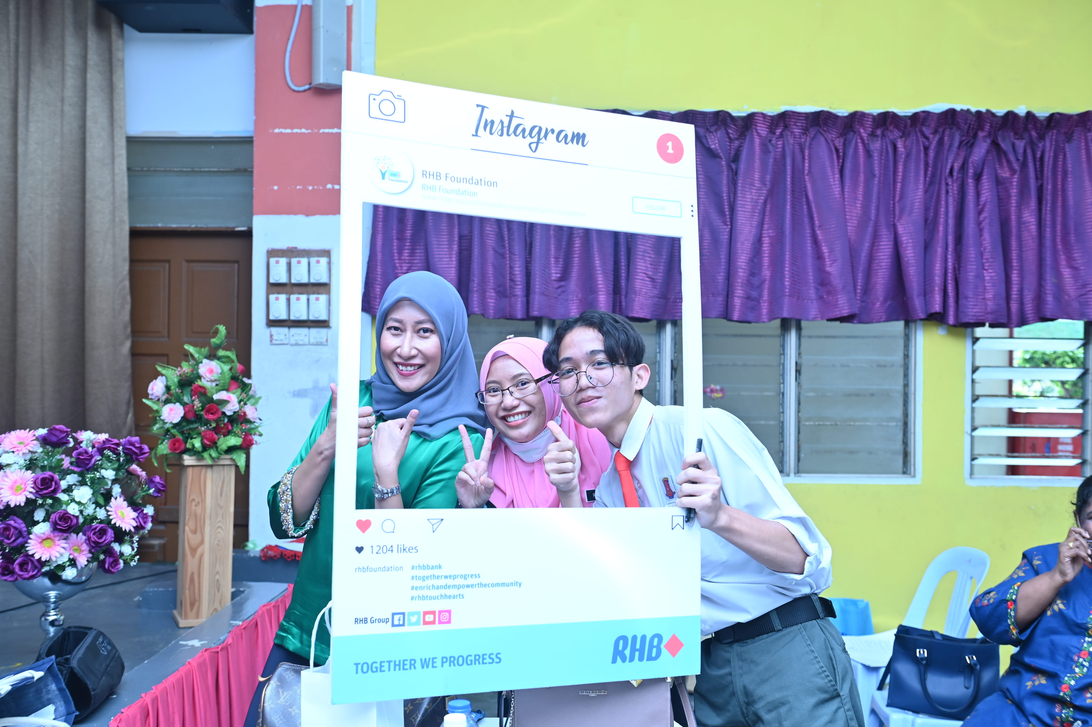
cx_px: 546
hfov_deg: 50.7
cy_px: 364
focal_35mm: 38
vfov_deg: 35.0
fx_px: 1152
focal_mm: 38
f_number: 4
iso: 800
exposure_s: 1/125
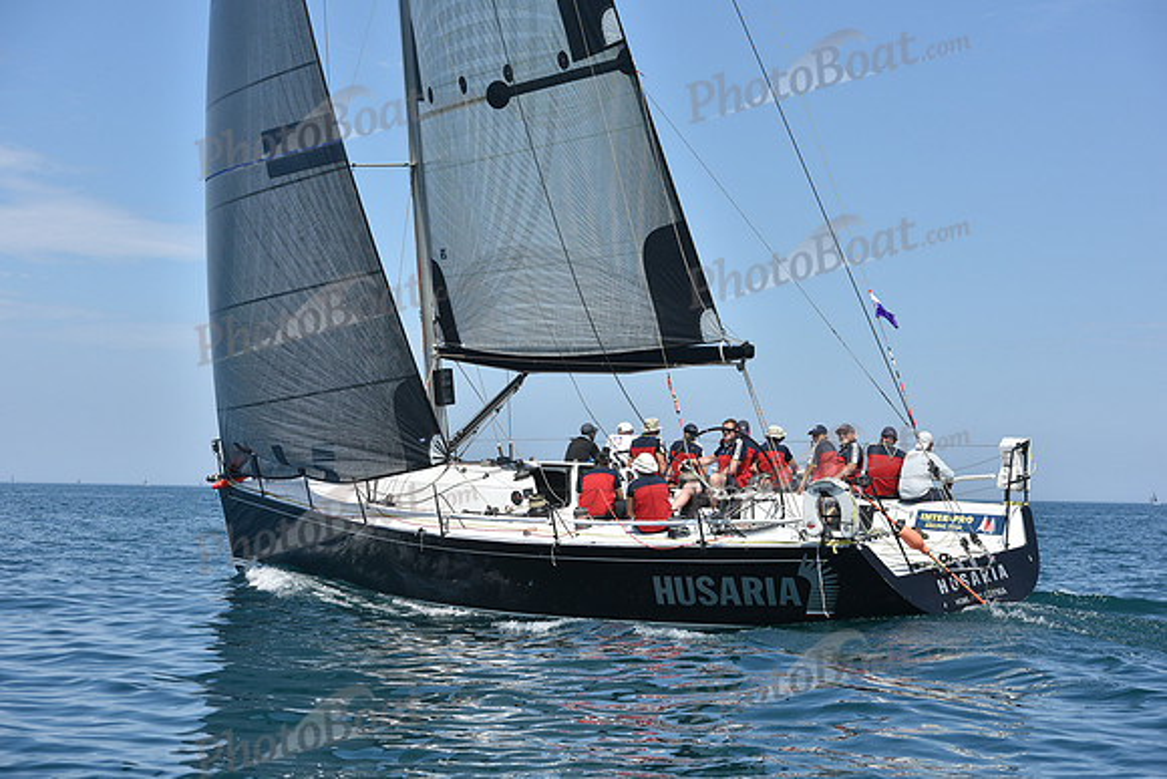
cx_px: 584
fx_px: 2270
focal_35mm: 70
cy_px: 390
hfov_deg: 28.8
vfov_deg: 19.5
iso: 250
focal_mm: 70
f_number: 8
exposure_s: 1/1250
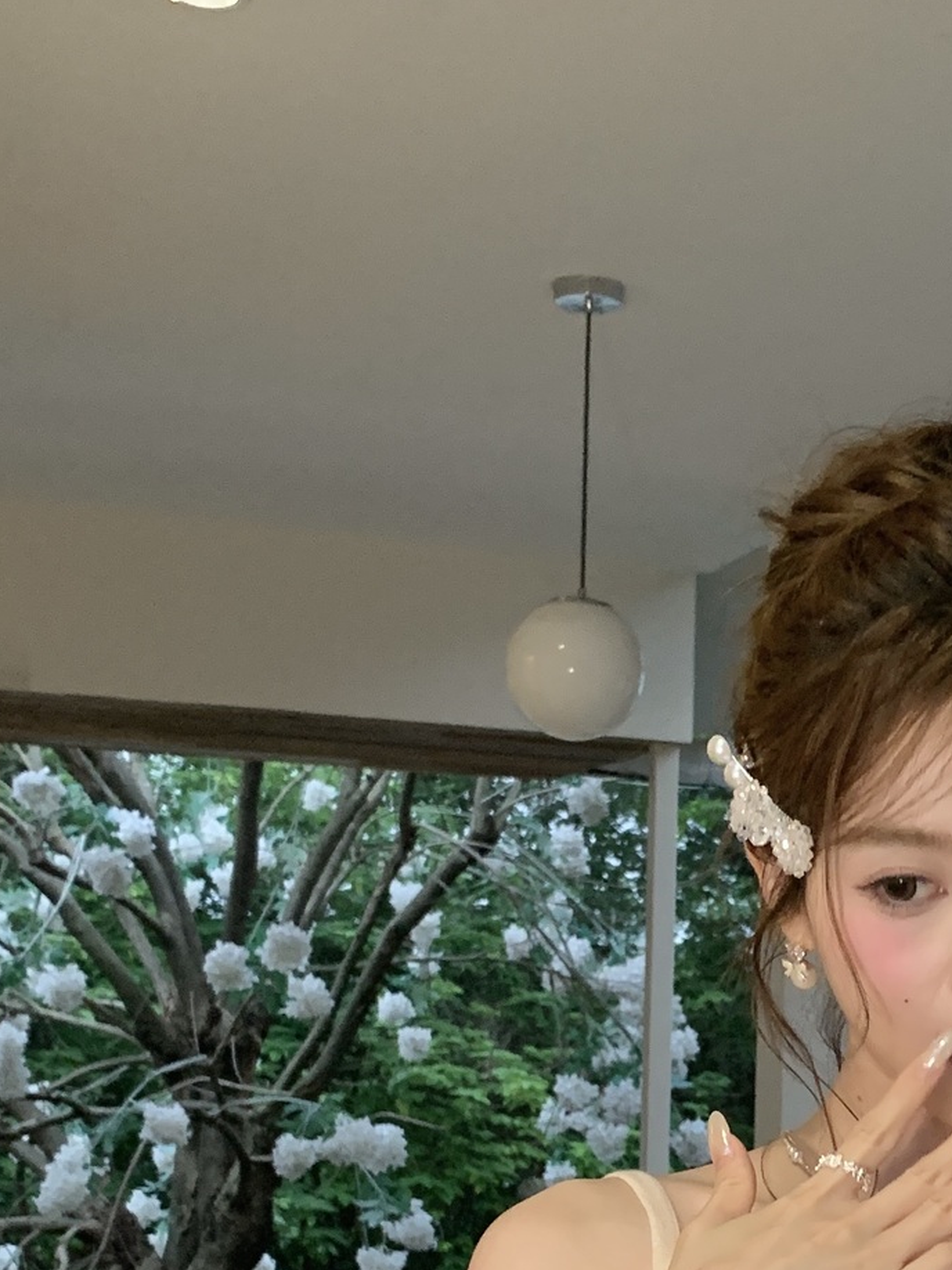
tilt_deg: -1.9
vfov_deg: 27.5
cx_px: 843
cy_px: 1143
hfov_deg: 21.2
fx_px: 2495
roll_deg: -2.0
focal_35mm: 68
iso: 320
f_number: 1.8
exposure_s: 1/60
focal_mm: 4.25
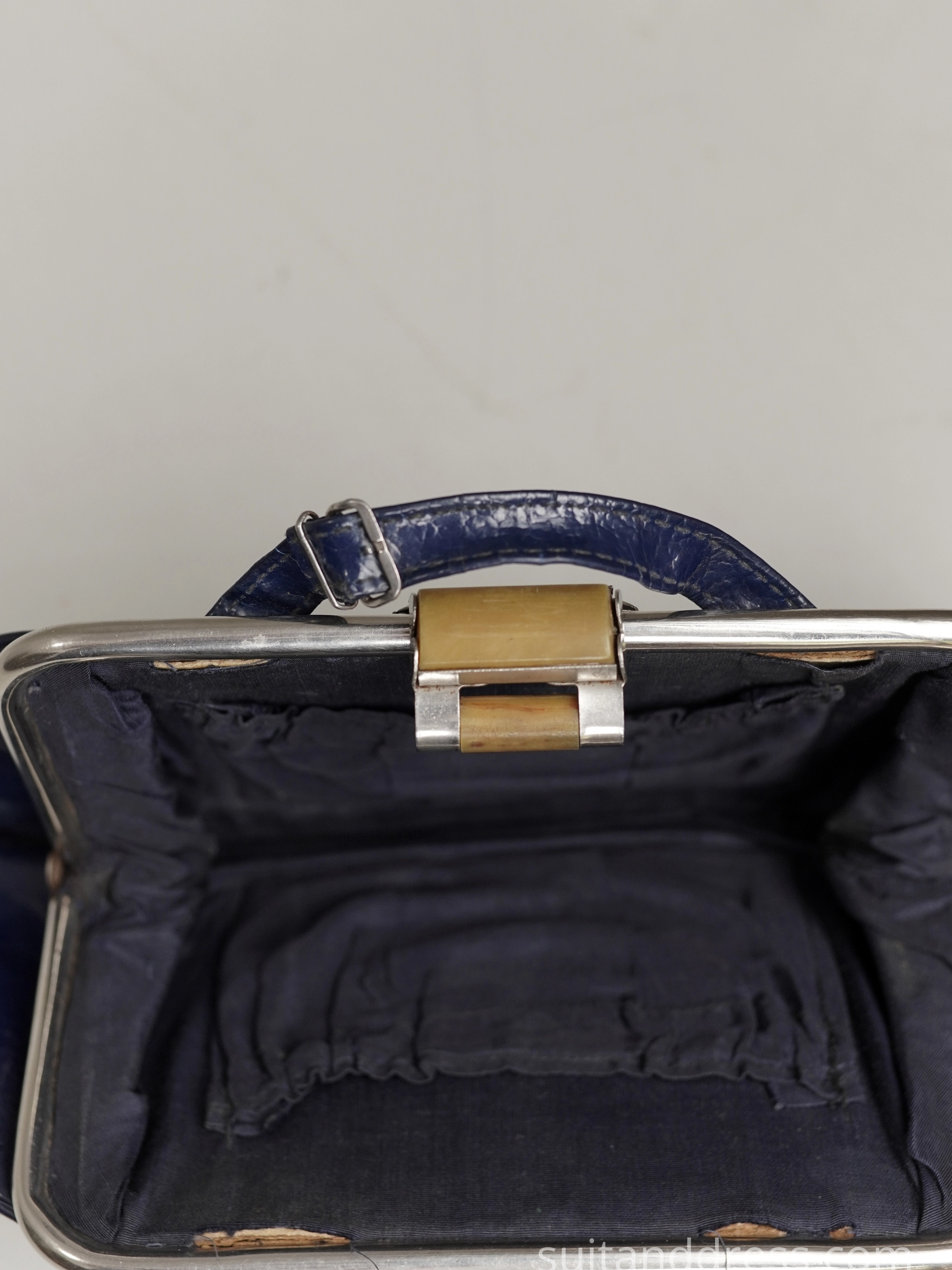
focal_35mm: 52
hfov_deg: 28.0
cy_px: 608
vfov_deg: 36.8
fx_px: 1907
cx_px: 476
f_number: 3.2
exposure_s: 1/100
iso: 400
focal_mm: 32
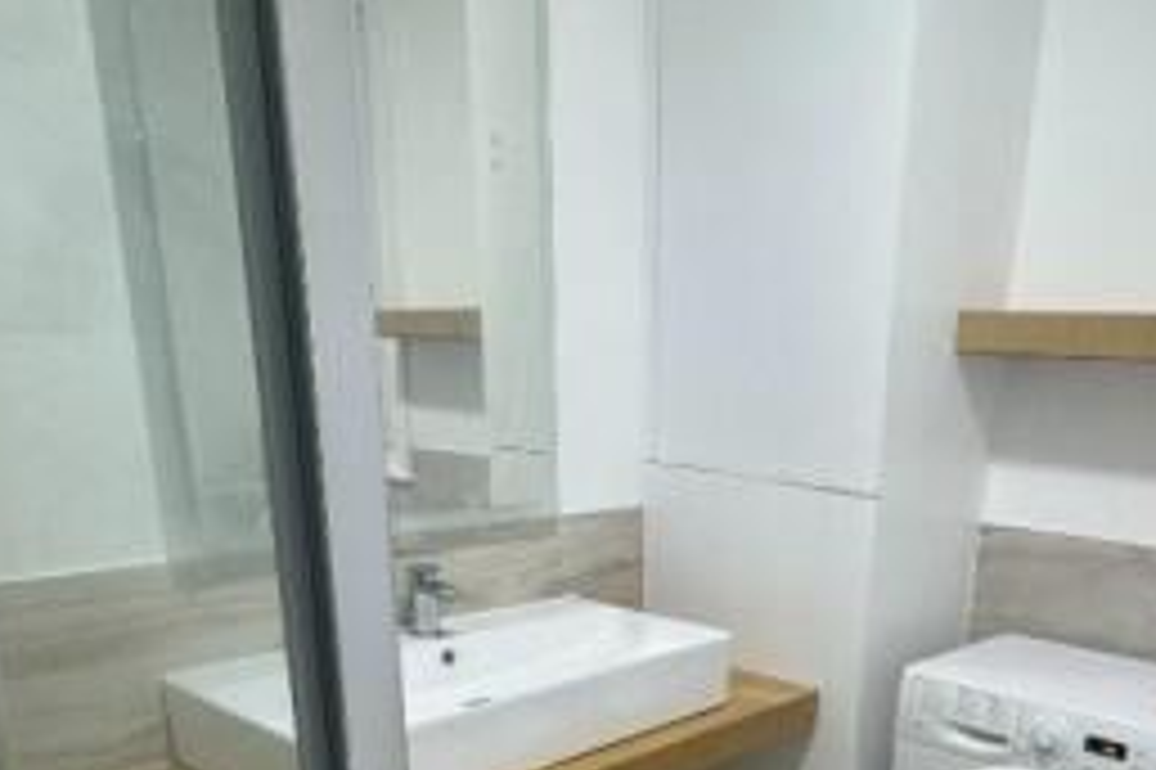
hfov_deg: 56.2
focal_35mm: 33
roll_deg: -2.1
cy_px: 727
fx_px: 1059
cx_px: 758
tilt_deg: -18.9
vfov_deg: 36.8
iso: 160
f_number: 2.2
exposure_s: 1/100
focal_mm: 2.22
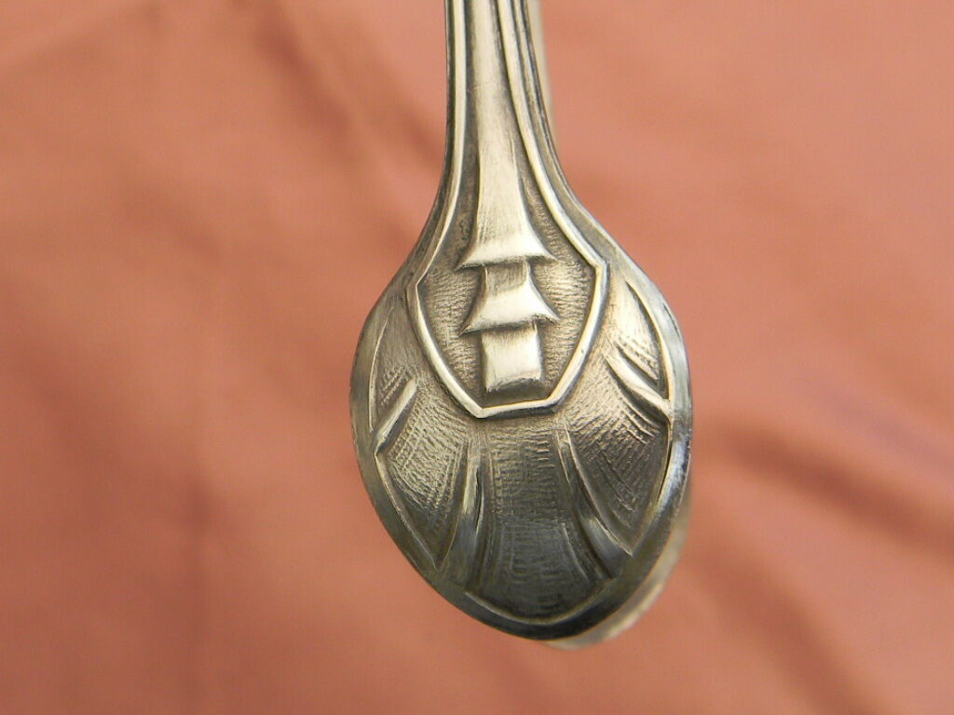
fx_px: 772
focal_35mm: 28
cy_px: 358
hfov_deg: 63.4
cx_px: 477
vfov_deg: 49.7
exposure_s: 1/457
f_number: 3.5
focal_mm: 5
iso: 80
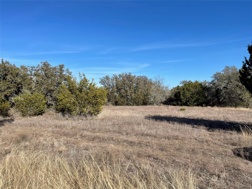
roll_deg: +1.2
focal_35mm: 25
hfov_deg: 69.4
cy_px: 94
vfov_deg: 54.9
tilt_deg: -1.0
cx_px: 126
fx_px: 182
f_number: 1.6
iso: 32
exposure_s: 1/3788
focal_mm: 5.1
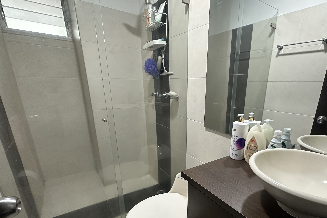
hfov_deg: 86.3
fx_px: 173
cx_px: 188
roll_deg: -1.4
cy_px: 144
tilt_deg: -18.8
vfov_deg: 63.1
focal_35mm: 19
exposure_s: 1/60
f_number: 2.2
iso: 400
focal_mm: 2.22
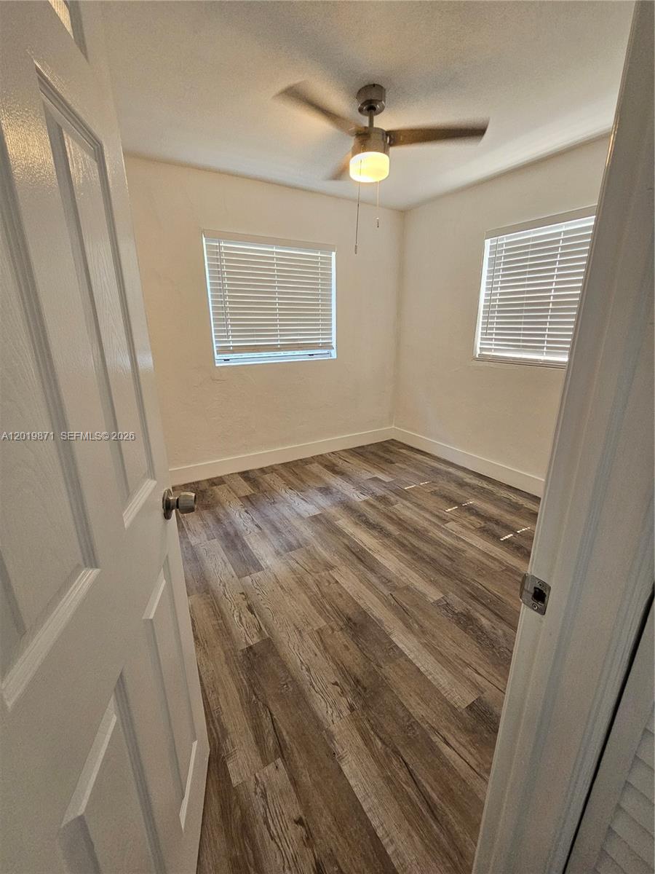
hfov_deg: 89.9
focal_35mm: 13
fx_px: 328
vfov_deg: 106.2
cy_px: 437
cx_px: 328
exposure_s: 1/100
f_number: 2.2
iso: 320
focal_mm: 2.2
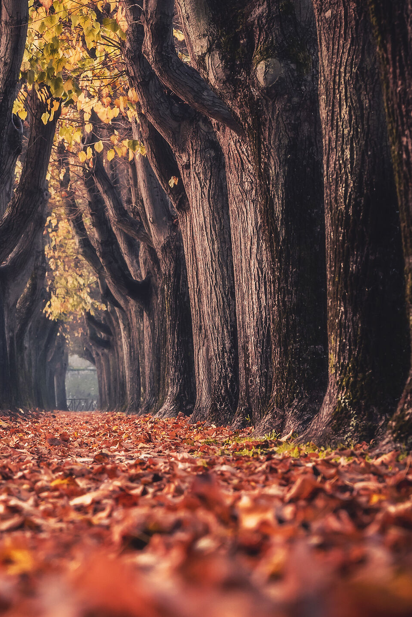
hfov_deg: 6.5
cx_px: 79
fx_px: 3601
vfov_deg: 9.8
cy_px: 252
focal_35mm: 210
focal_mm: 125
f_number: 8
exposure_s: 1/40
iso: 800
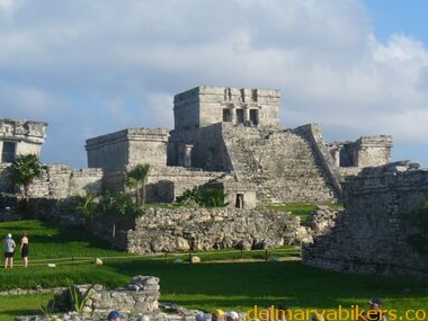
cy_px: 154
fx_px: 1224
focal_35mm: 99
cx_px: 223
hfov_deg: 19.8
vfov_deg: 14.9
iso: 80
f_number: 6.4
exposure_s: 1/320
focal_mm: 11.4
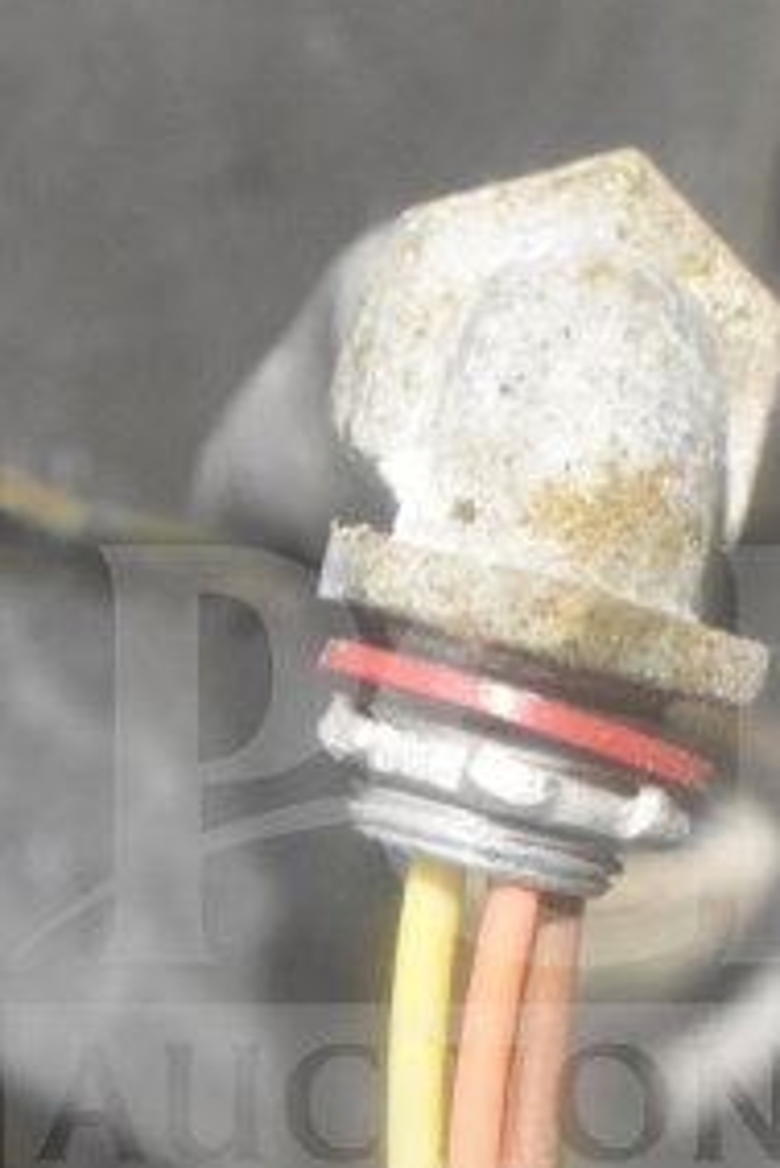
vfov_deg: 12.4
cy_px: 873
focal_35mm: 165
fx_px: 5356
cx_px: 466
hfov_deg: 8.3
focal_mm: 34
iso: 4000
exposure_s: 1/50
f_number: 4.5
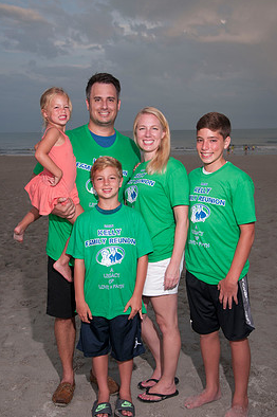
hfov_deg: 28.0
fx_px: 555
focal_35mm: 48
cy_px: 223
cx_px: 130
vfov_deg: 41.1
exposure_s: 1/160
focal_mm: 28
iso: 100
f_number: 5.6
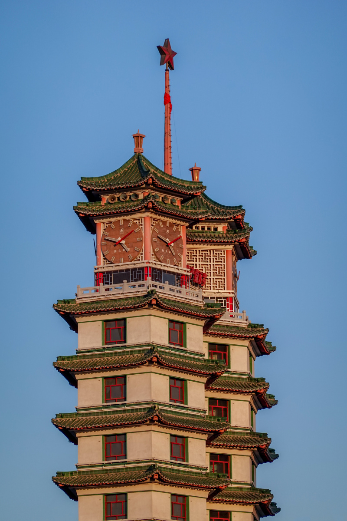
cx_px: 174
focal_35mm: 200
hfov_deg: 6.9
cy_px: 260
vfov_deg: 10.3
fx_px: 2891
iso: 125
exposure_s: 1/320
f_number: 5.6
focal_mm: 72
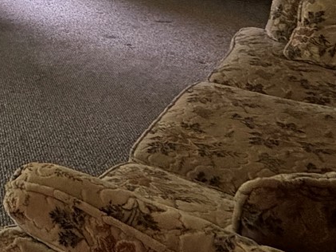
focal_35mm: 68
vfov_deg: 18.5
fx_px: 660
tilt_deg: +0.0
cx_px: -107
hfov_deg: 24.7
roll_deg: -0.1
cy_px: -153
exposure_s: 1/83
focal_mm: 2.22
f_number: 2.2
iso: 320
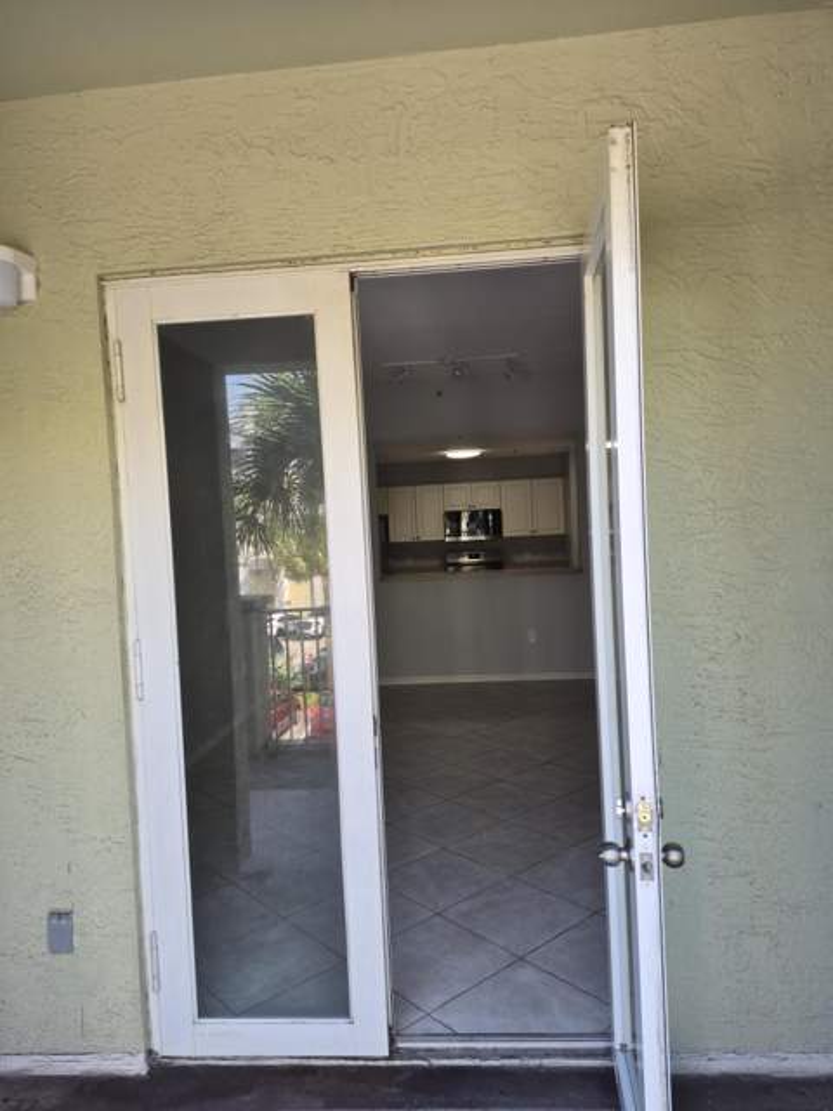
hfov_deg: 58.9
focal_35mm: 23
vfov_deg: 73.9
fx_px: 738
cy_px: 556
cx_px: 416
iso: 50
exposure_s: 1/180
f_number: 1.8
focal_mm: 5.4
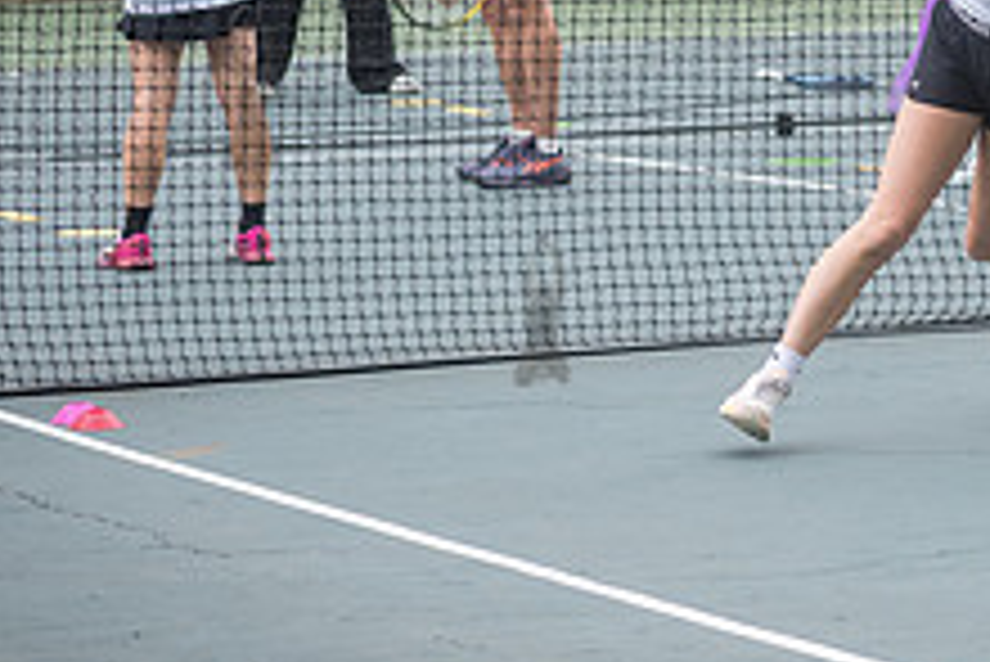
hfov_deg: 8.4
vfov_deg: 5.7
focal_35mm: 243
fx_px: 6687
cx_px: 1120
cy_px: 88
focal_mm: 92
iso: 1250
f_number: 5
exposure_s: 1/3200
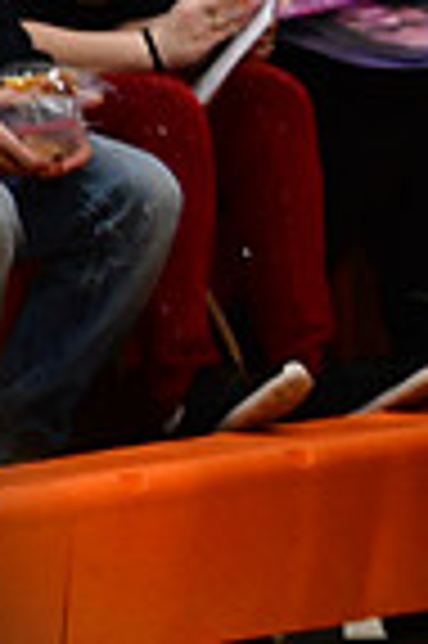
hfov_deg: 1.1
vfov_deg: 1.7
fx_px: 21736
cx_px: 1275
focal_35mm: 1216
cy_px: -70
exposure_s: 1/800
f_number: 2.8
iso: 4000
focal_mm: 200
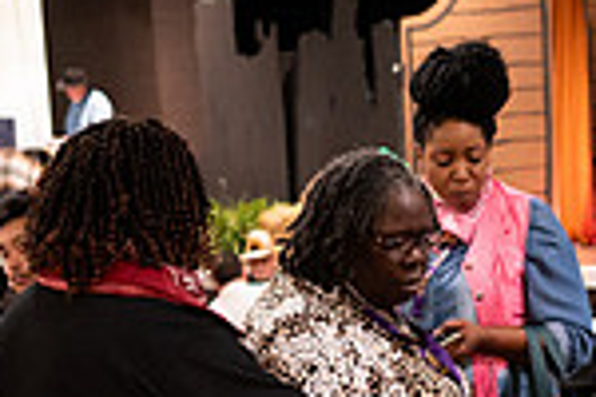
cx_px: 461
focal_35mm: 93
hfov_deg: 21.7
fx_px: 1540
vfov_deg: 14.4
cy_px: 427
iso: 1250
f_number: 1.8
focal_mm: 24
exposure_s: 1/200
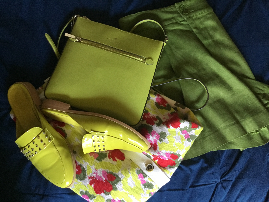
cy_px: 101
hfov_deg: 58.4
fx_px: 241
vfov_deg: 45.4
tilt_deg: -78.1
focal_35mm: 31
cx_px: 134
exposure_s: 1/30
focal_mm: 3.3
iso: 125
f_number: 2.4
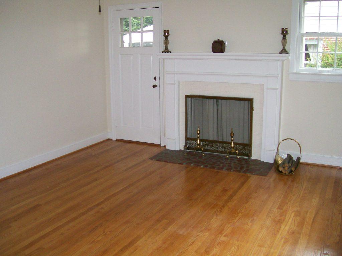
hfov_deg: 51.4
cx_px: 171
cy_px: 128
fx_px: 356
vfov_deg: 39.7
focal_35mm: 36
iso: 140
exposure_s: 1/64
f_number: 2.7
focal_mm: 6
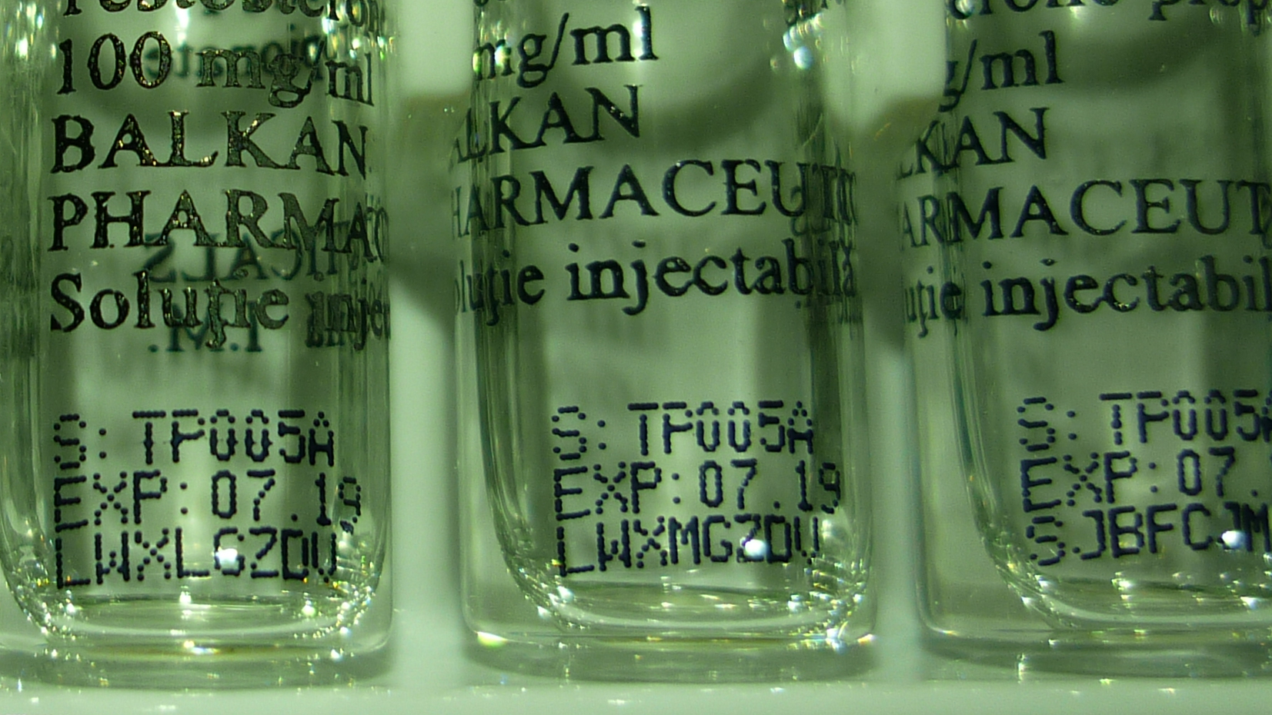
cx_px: 117
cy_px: -8
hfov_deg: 28.5
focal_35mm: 71
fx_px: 2395
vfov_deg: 16.6
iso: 80
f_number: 2.8
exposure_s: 1/80
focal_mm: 5.5
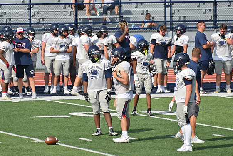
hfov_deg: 4.4
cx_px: 113
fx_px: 3017
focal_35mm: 466
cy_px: 80
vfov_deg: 3.0
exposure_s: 1/800
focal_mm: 300
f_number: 5.6
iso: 100
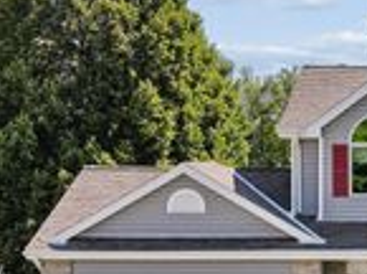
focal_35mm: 83
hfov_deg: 22.0
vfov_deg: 17.6
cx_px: 428
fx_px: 878
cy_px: 212
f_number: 5.6
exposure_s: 1/50
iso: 400
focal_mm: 12.3
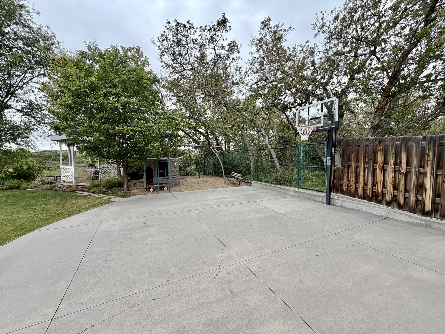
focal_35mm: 14
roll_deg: -0.2
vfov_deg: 85.7
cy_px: 167
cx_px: 222
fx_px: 180
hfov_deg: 102.1
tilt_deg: -2.1
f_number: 2.2
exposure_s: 1/569
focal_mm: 2.22
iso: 40
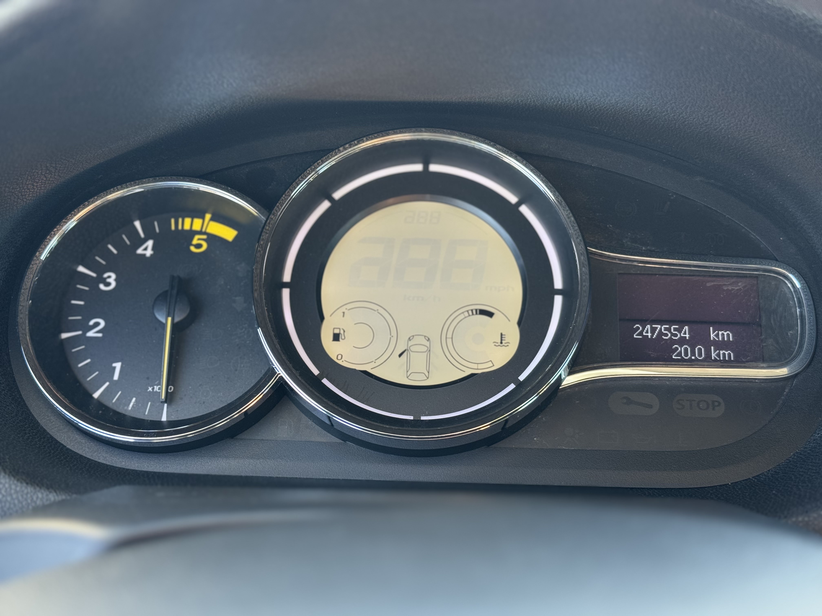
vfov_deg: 30.3
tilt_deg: -19.1
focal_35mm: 48
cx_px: 411
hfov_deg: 39.7
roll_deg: +0.8
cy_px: 308
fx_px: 1140
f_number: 1.78
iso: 100
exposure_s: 1/117
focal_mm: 6.76
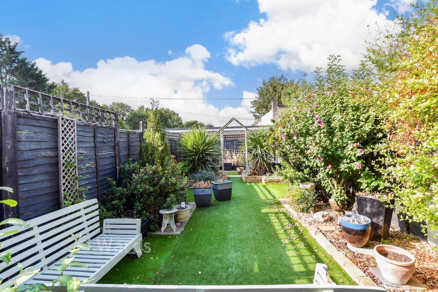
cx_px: 219
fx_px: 304
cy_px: 146
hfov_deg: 71.5
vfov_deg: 51.3
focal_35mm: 25
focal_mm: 17
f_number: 8
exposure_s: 1/250
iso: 320
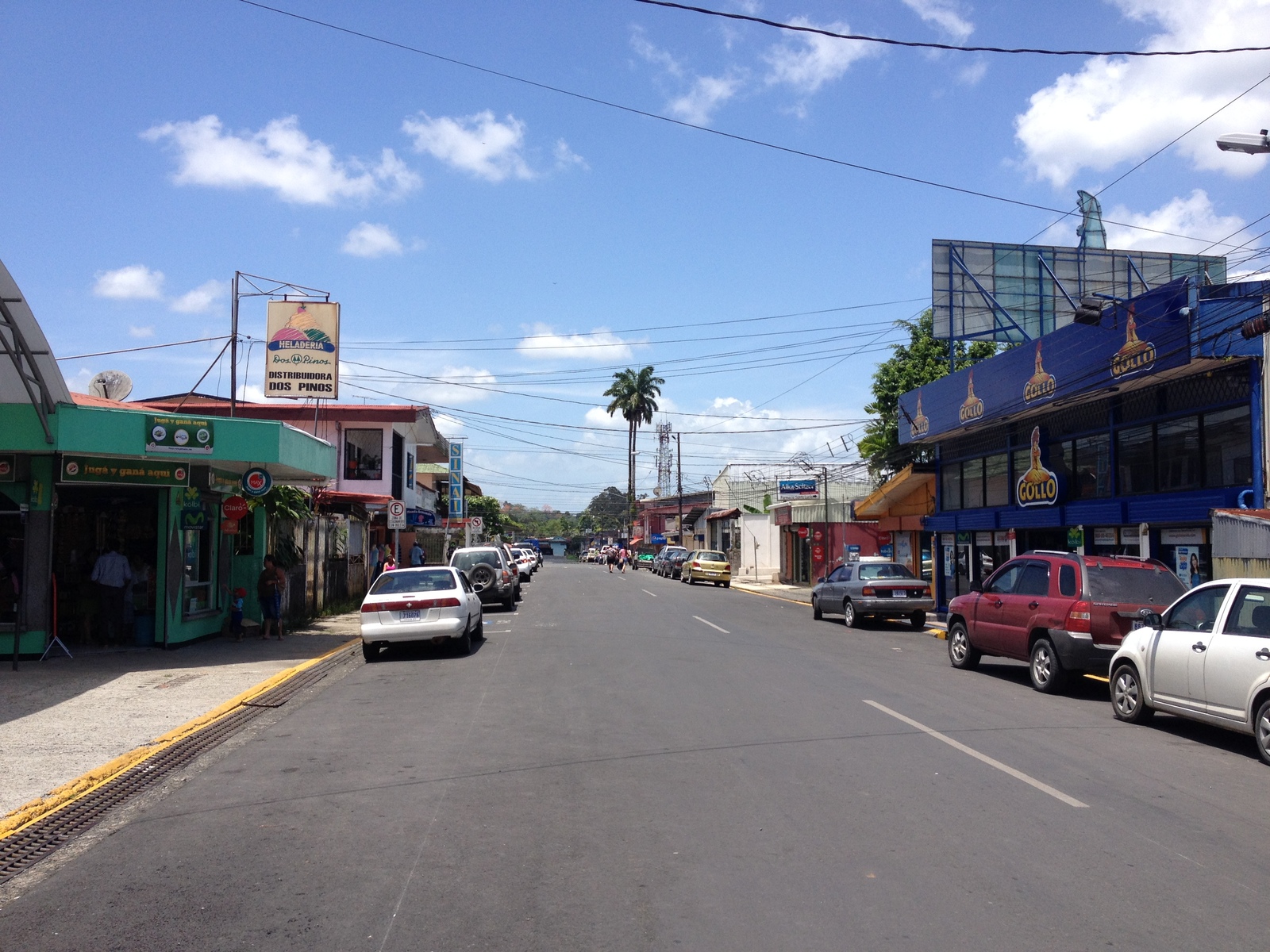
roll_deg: +0.7
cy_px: 476
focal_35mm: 35
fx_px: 1284
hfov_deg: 52.6
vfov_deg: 40.7
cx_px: 635
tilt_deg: -0.4
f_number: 2.4
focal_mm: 4.28
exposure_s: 1/1493
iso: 50
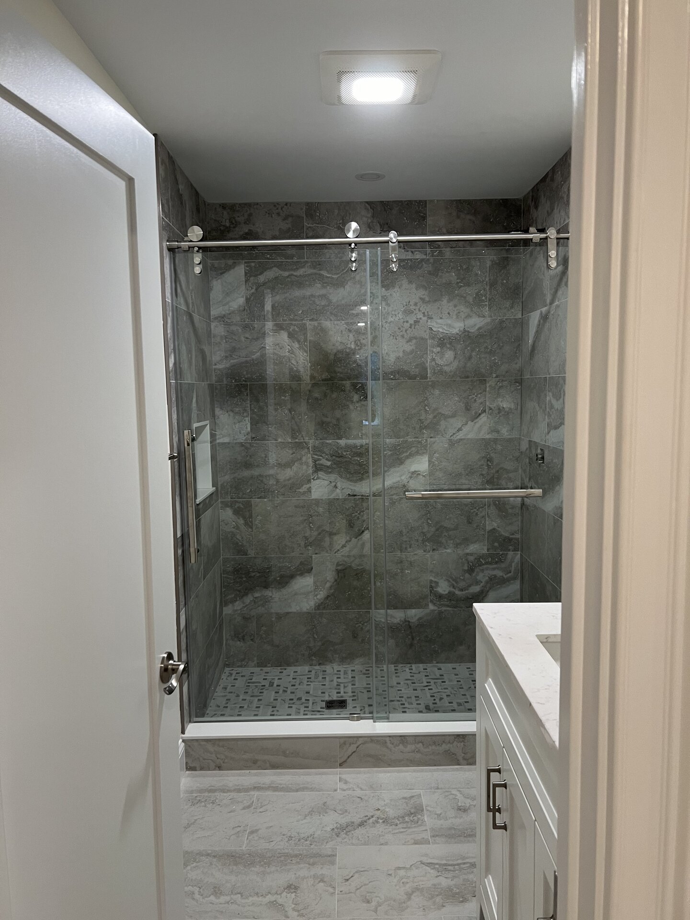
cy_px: 460
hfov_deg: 53.1
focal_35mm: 26
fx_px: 691
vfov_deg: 67.3
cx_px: 345
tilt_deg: -4.6
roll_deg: +1.1
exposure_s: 1/60
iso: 100
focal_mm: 5.7
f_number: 1.5
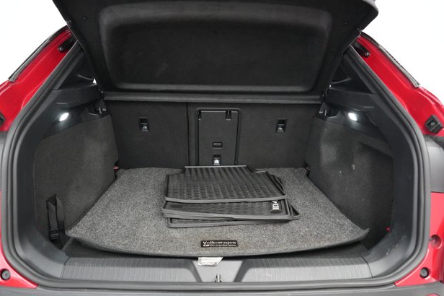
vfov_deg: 47.9
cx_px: 216
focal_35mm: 27
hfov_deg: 67.4
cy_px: 152
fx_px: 333
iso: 8000
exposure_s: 1/160
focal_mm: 26
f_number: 2.8
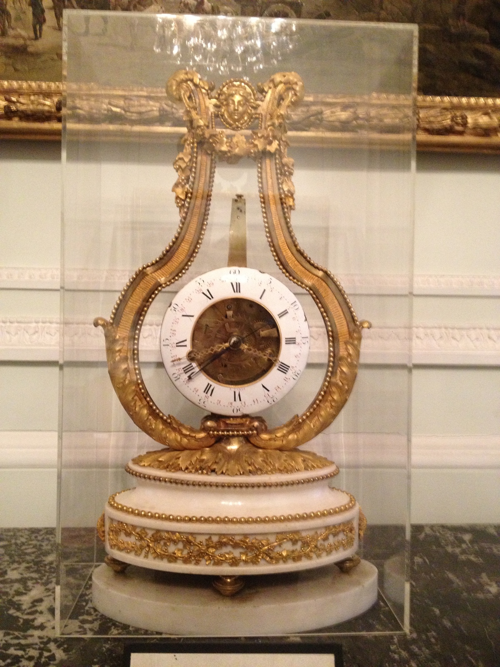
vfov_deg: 52.6
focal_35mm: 35
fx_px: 674
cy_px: 334
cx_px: 250
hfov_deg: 40.7
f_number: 2.4
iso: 400
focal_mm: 4.28
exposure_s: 1/15
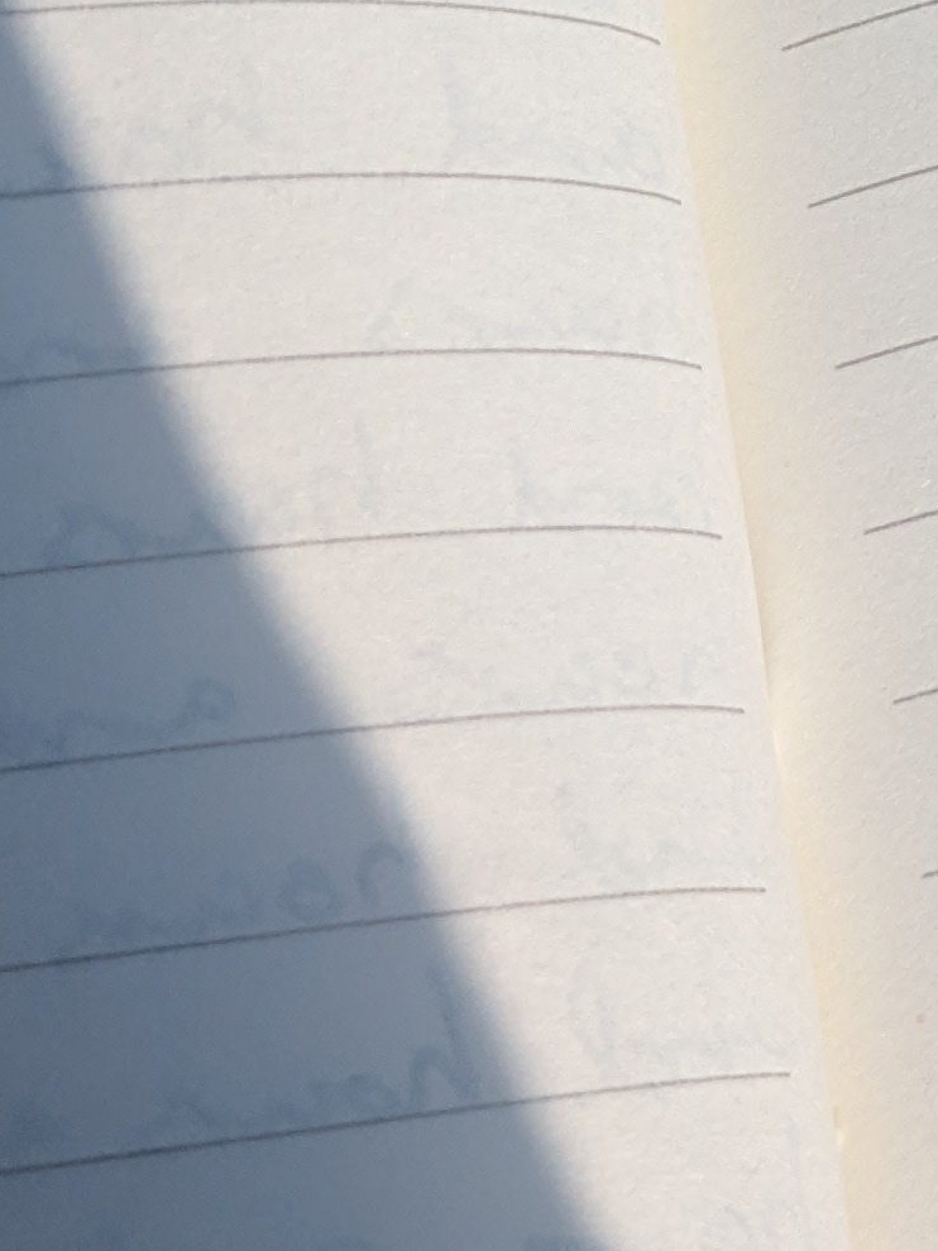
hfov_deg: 12.0
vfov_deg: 17.4
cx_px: 1872
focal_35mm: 110
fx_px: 3976
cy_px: -73
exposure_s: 1/3891
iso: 65
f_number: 1.73
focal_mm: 4.38
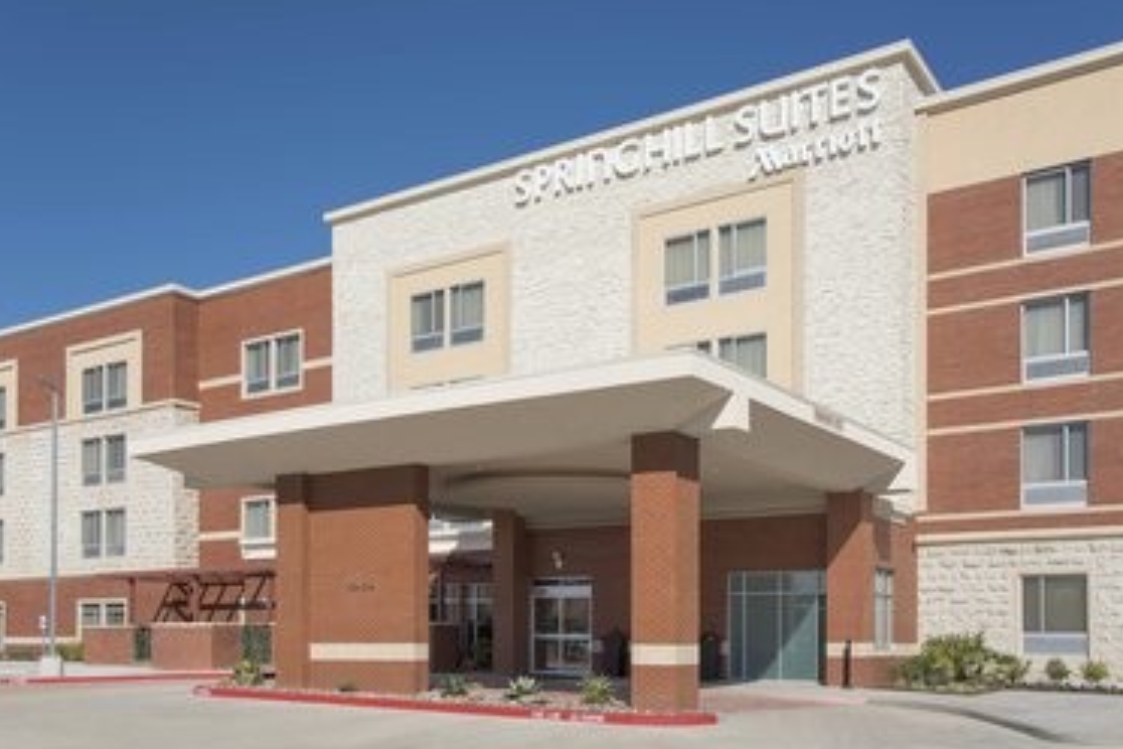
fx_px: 1029
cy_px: 374
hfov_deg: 57.2
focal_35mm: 33
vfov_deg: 40.0
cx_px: 574
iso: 100
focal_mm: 32
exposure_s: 1/250
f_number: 10
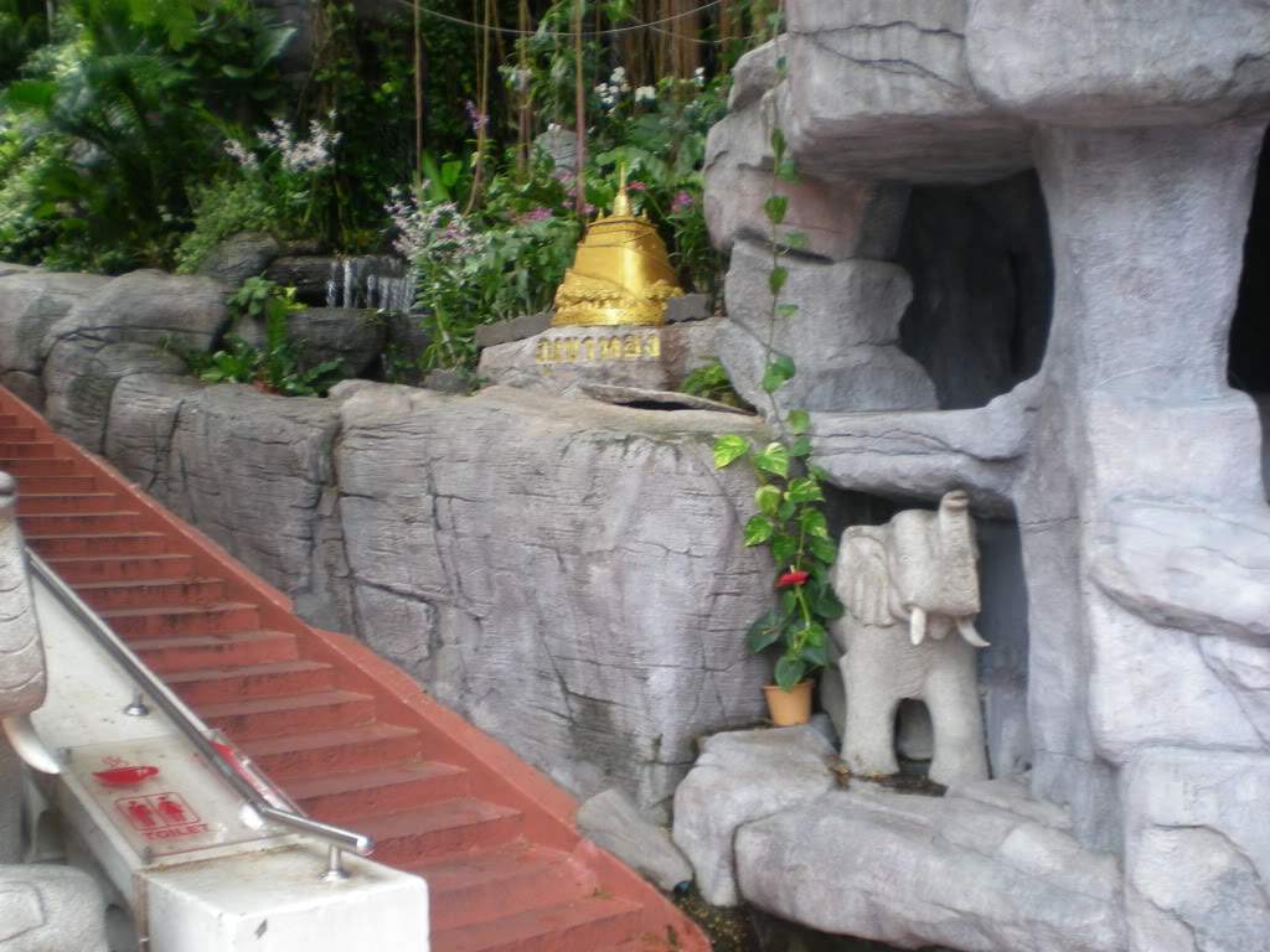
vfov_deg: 37.7
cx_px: 635
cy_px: 476
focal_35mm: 38
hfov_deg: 49.0
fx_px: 1394
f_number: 3.1
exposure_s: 1/55
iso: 50
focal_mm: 6.3
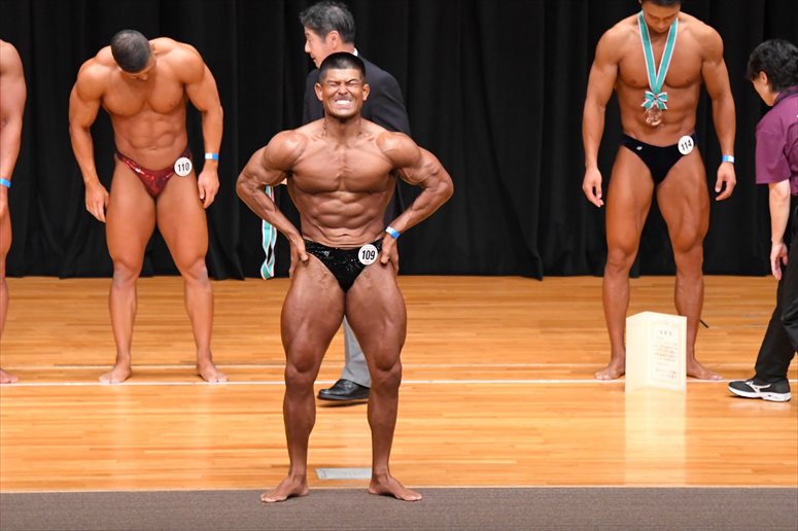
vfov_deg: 5.4
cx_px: 399
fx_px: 5650
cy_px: 266
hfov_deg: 8.1
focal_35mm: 255
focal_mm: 170
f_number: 5.6
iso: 5000
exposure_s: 1/400
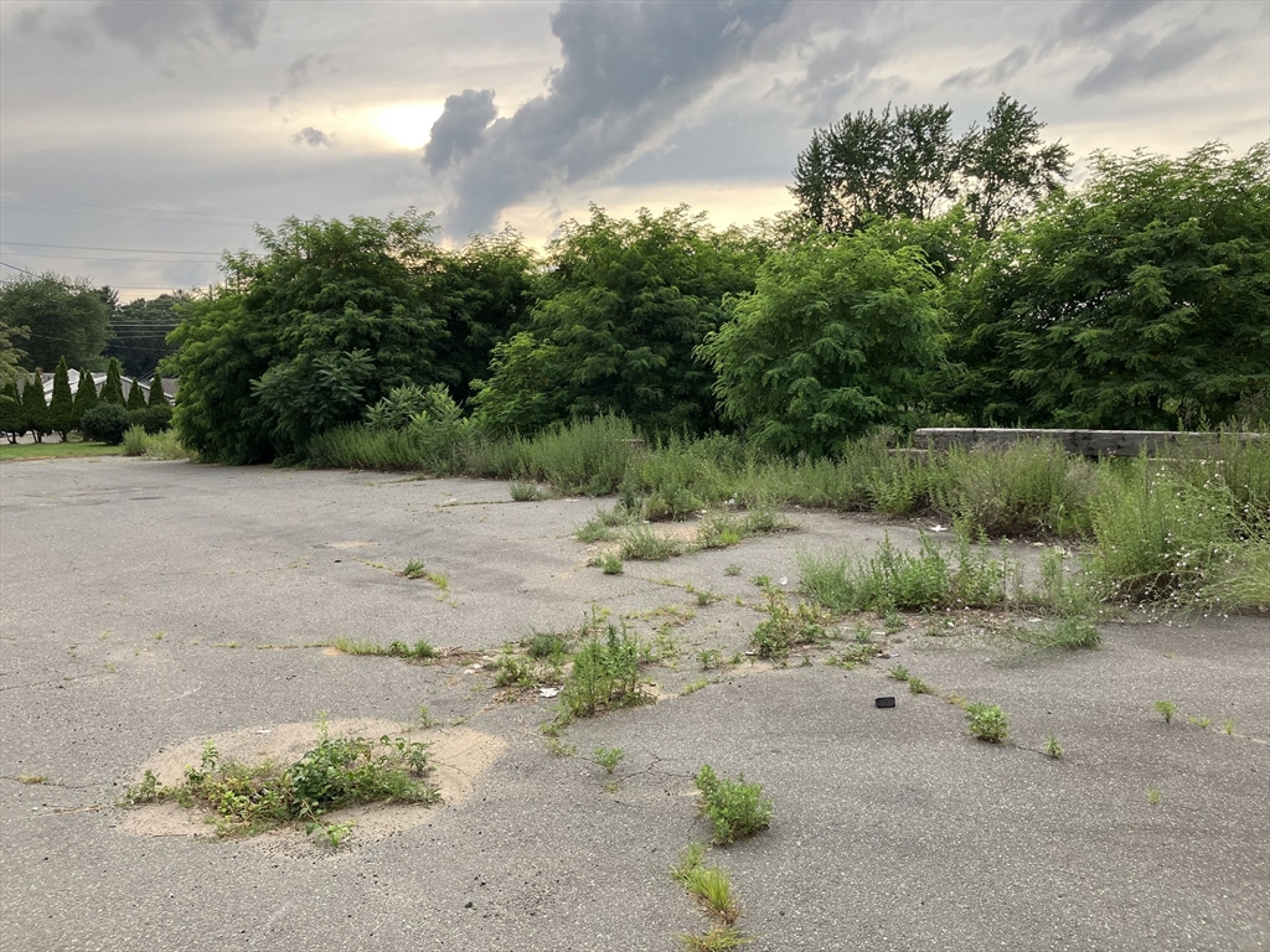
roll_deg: +1.3
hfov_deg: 63.4
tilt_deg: -2.7
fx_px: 1027
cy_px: 476
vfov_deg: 49.7
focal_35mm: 28
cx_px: 635
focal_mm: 3.99
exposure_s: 1/254
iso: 32
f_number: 1.8
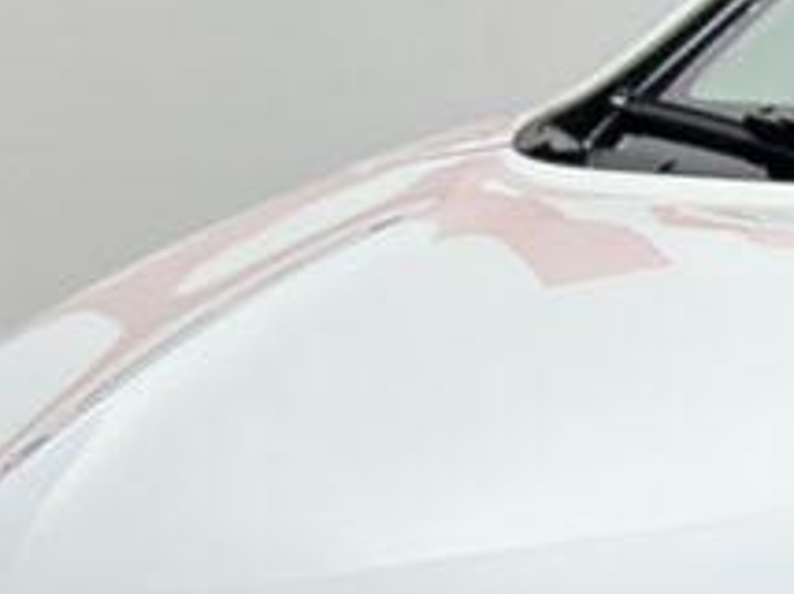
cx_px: 1662
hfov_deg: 6.0
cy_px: 973
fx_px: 7400
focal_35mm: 323
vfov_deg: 4.6
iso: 64
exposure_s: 1/100
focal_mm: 6.86
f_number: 1.78
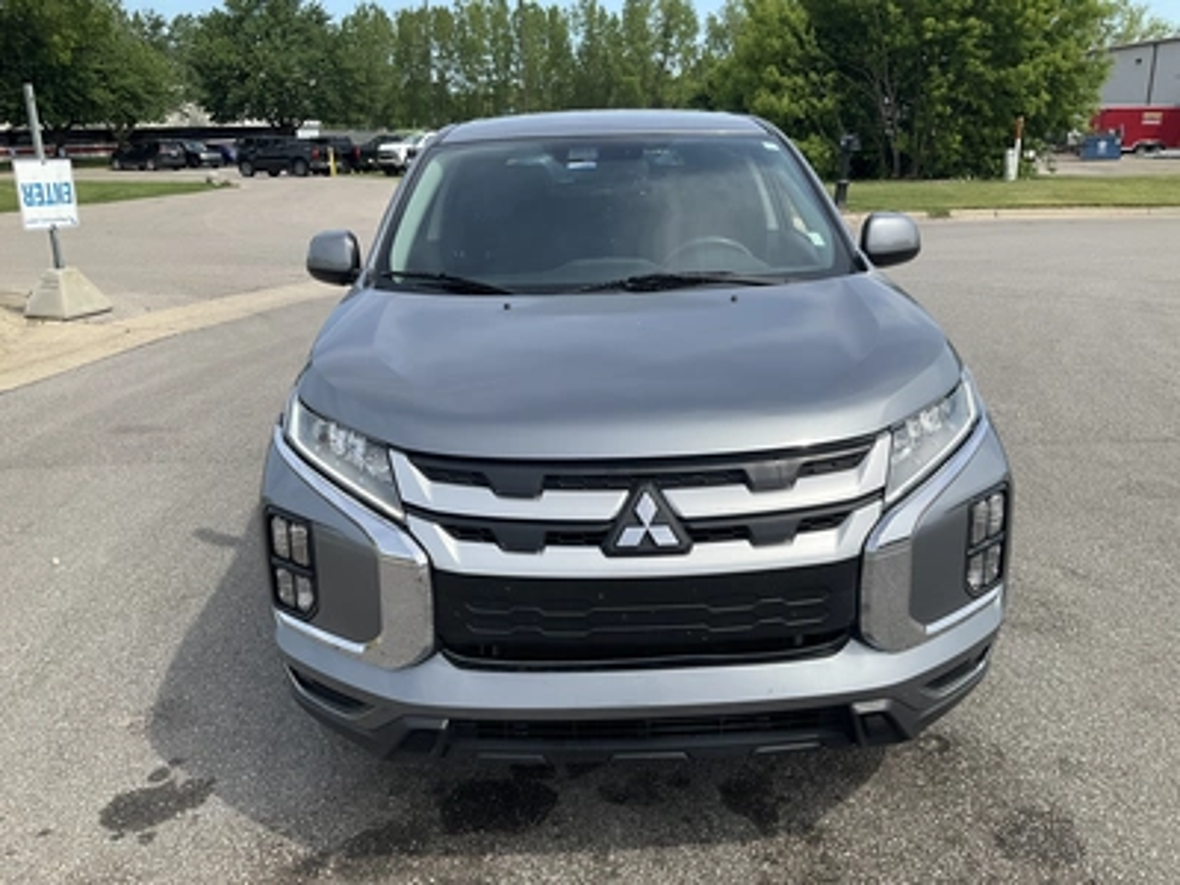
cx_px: 590
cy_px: 442
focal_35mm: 29
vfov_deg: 48.2
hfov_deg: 61.7
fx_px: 989
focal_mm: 3
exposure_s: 1/1412
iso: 25
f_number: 1.8
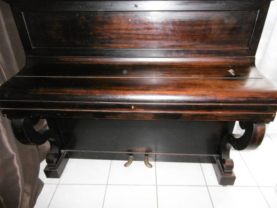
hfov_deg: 71.6
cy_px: 104
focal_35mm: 24
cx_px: 138
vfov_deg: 56.8
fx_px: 192
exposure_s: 1/60
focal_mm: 4.3
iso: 400
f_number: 3.1
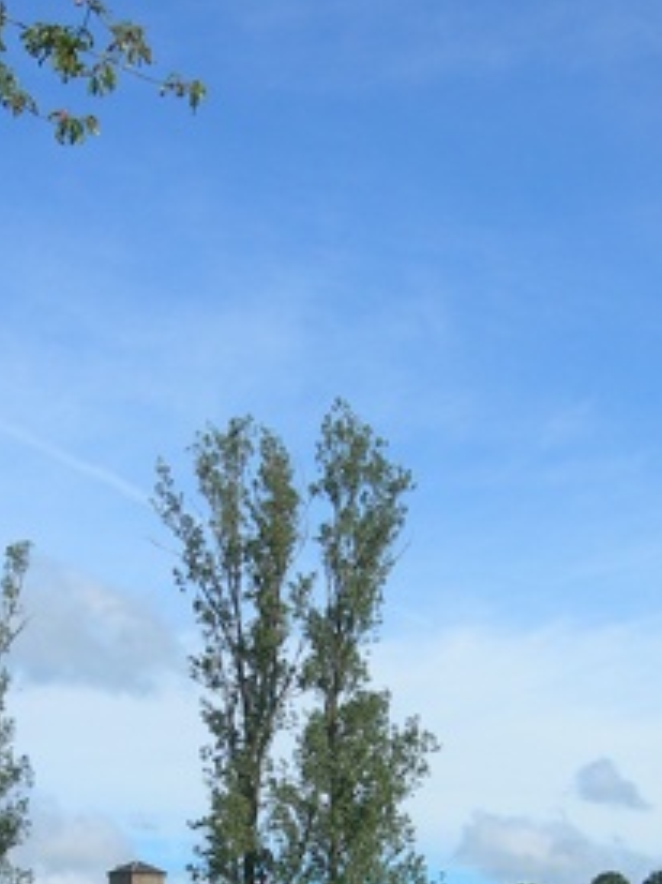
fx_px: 2093
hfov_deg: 17.9
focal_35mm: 82
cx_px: 198
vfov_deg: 23.3
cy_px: 781
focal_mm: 7.8
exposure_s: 1/453
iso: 50
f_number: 4.8
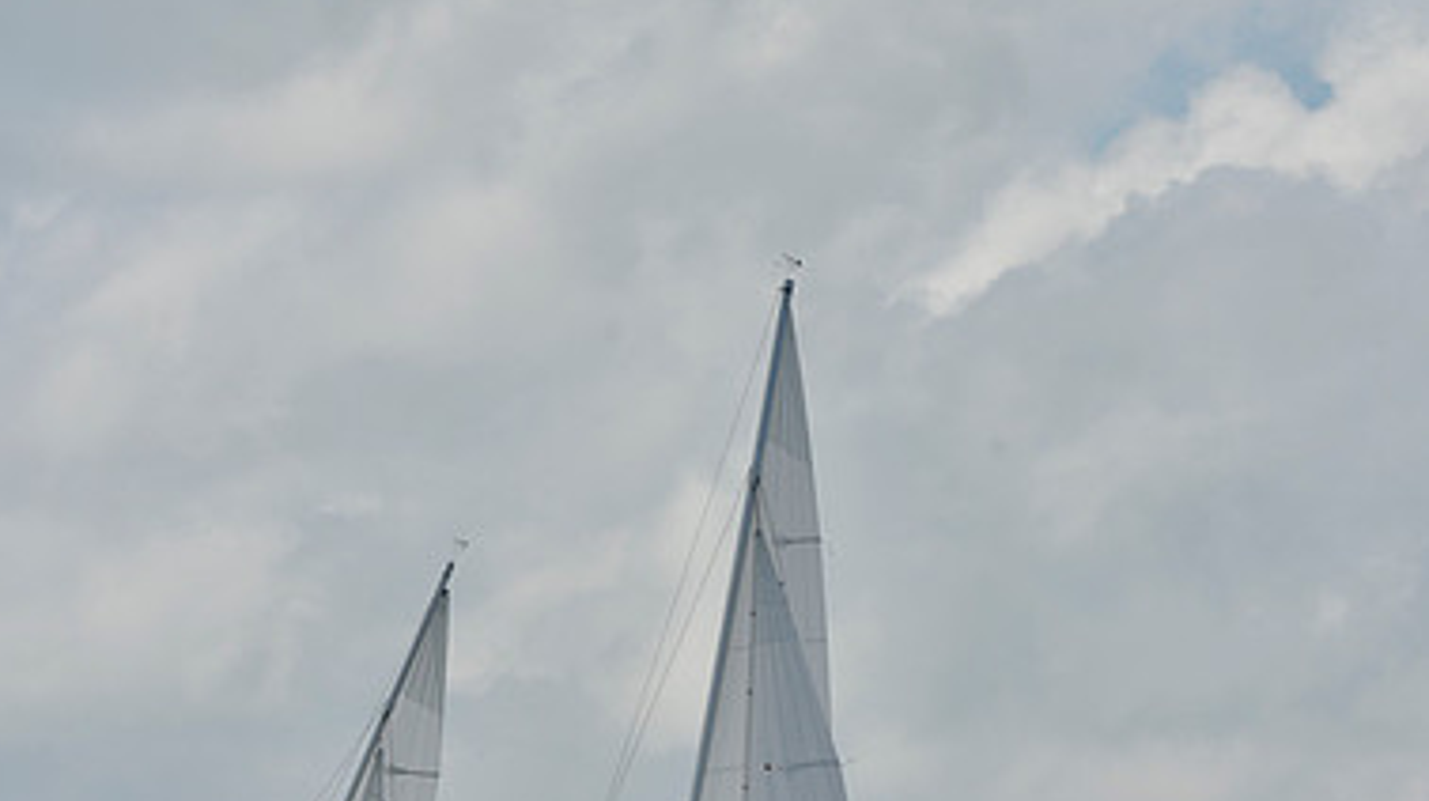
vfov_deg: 3.6
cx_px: 701
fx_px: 12798
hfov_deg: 6.4
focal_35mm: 338
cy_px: 801
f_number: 9
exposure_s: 1/1250
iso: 280
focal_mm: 210
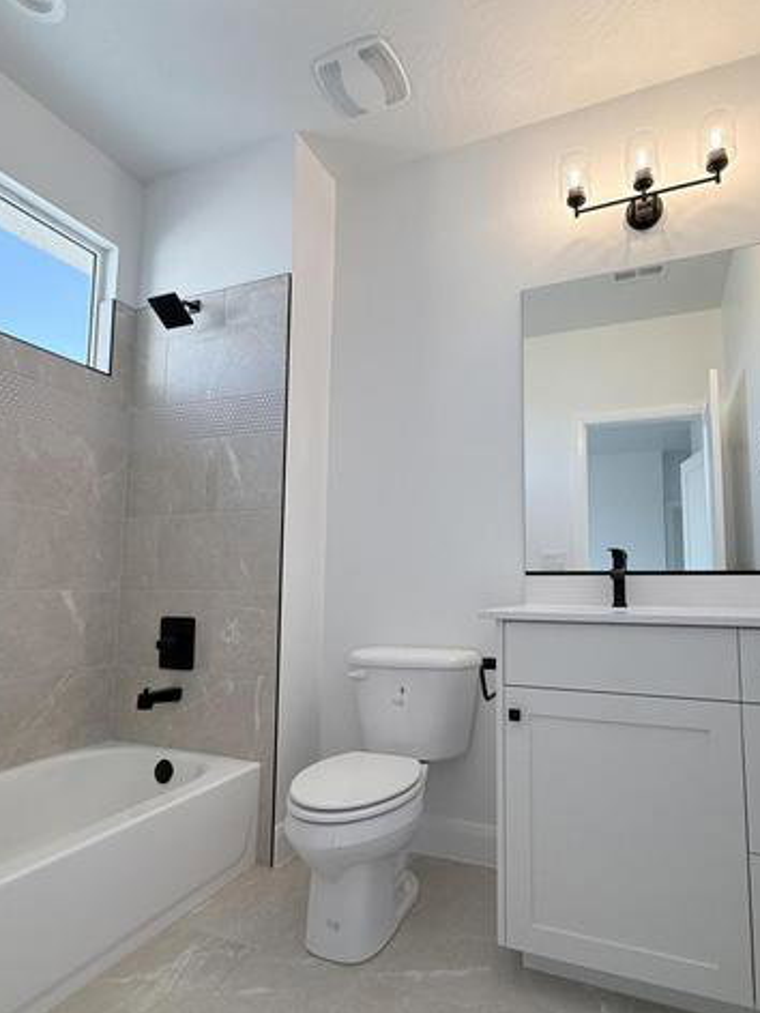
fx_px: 556
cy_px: 541
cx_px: 429
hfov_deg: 68.4
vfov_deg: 84.5
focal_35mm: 19
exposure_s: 1/120
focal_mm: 2.22
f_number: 2.2
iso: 80
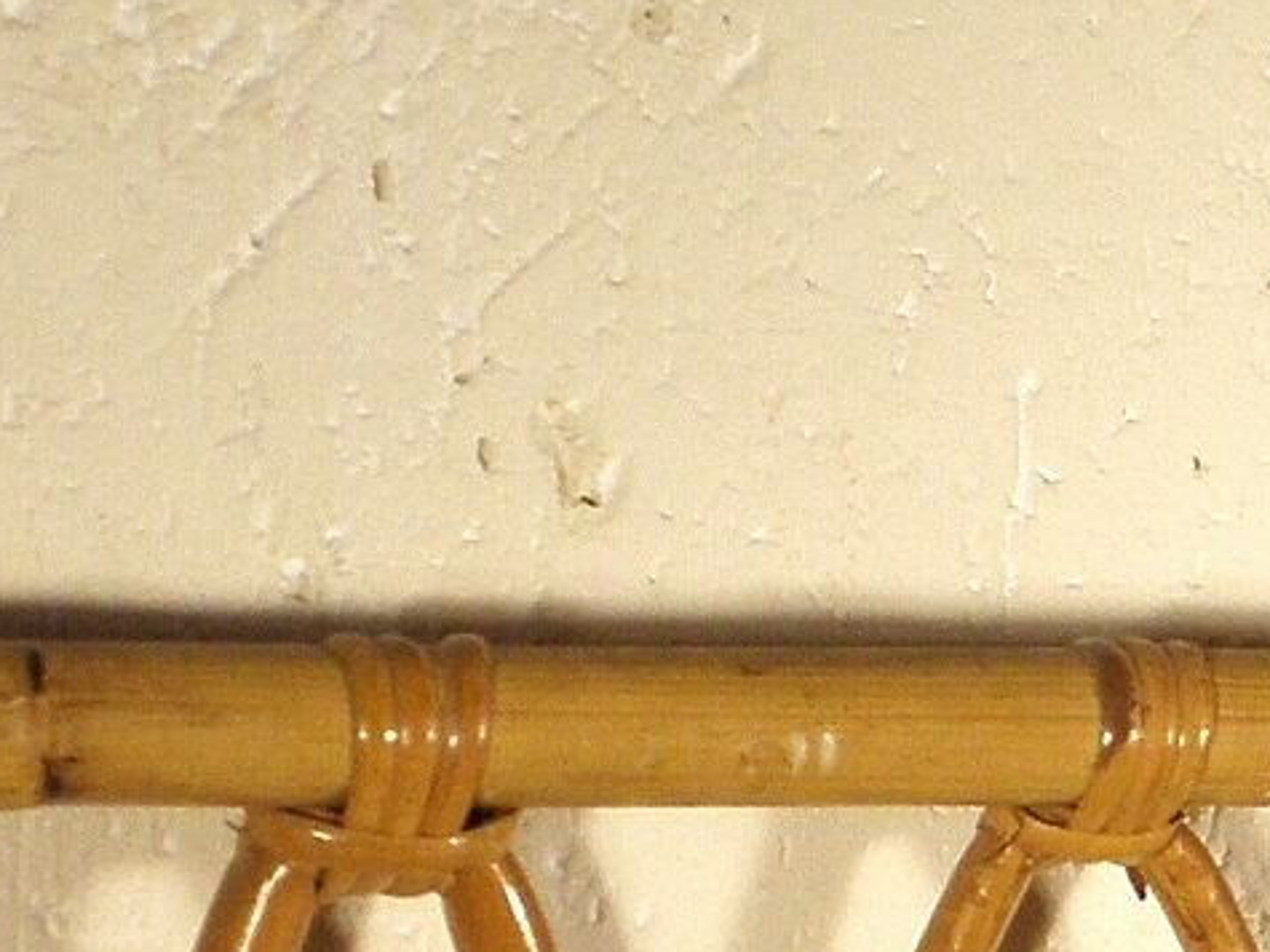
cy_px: 1535
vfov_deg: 6.2
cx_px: 1853
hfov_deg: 8.2
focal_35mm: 237
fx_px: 8693
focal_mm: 7.9
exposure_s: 1/60
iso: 100
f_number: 3.9
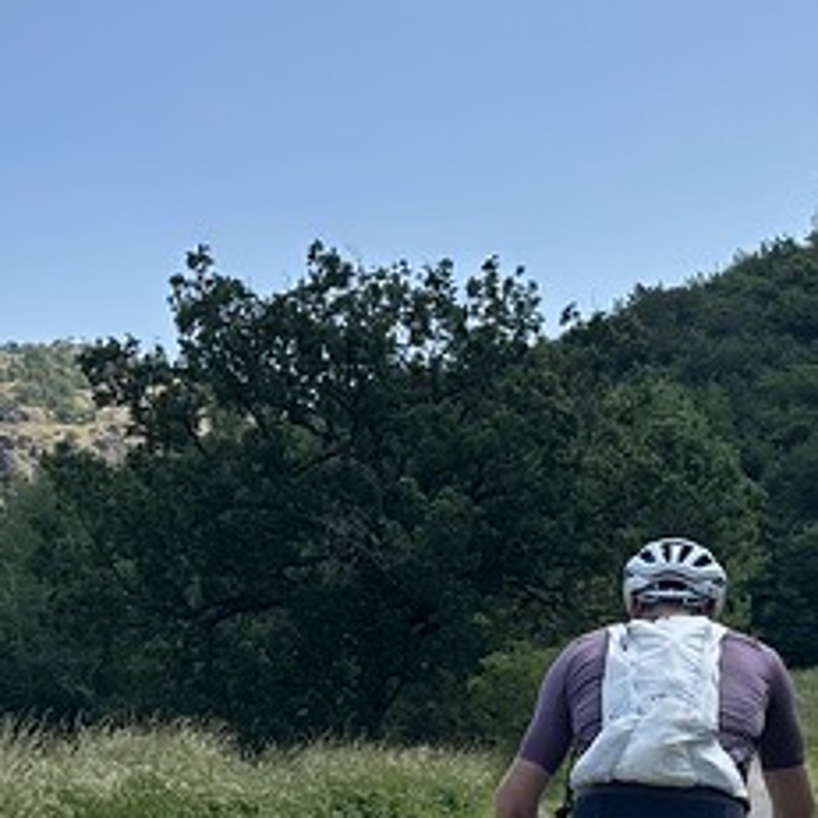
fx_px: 2513
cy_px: 673
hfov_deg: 18.4
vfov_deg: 18.3
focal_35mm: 94
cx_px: 220
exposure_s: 1/5000
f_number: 1.78
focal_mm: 6.86
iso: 80
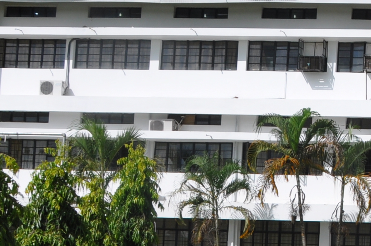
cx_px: 552
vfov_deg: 14.0
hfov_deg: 18.7
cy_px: 187
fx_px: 999
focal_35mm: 97
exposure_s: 1/400
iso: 200
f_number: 10
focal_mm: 18
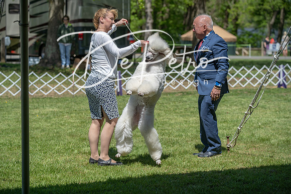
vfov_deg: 13.0
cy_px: 97
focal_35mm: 105
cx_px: 146
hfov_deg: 19.5
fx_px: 849
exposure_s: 1/640
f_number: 5
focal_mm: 105
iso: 100
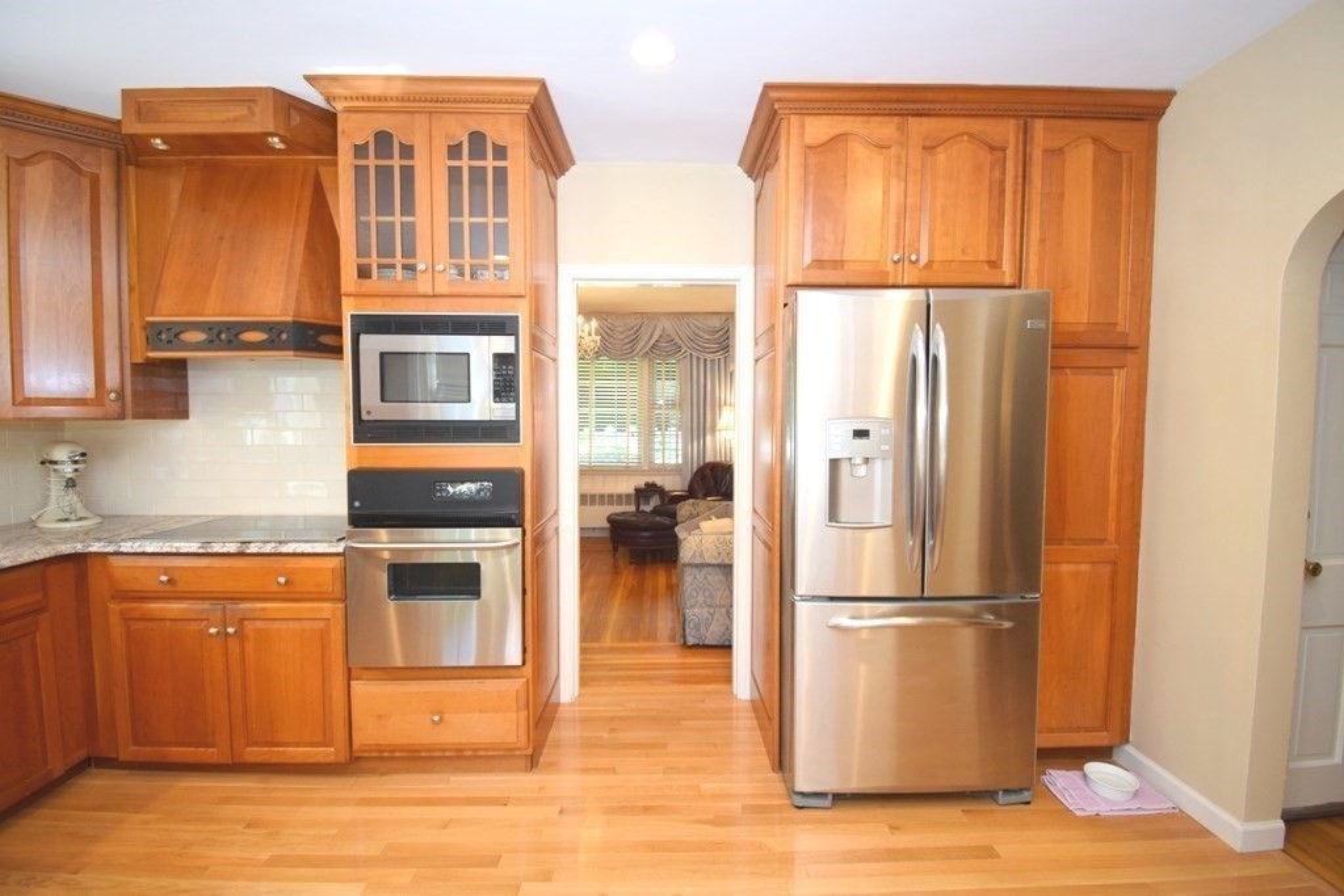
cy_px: 448
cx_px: 672
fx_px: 560
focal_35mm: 15
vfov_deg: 77.3
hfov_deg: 100.4
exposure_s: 1/60
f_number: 4.5
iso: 800
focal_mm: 10
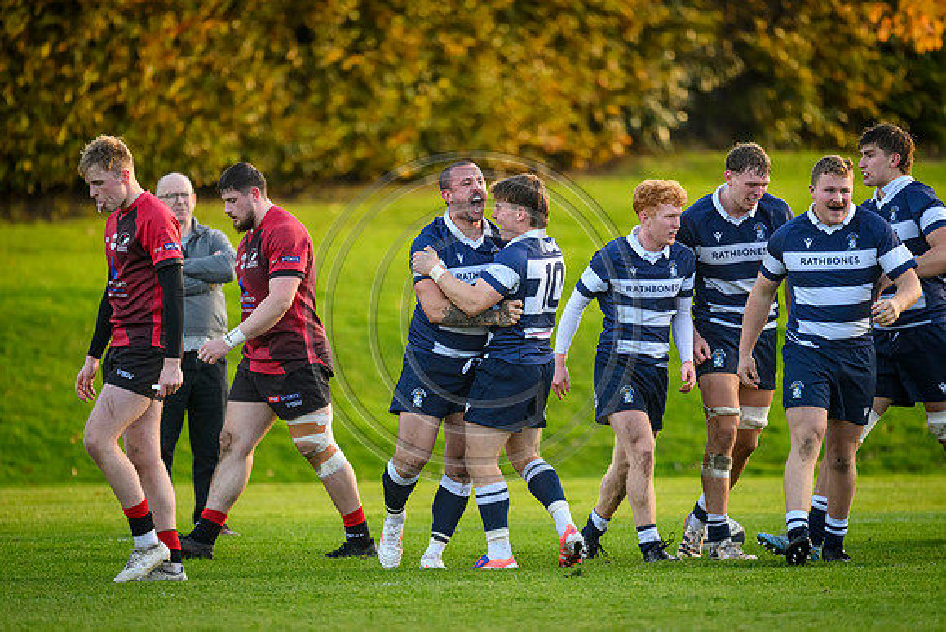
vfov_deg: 2.4
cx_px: 473
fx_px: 14798
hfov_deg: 3.7
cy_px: 316
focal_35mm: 563
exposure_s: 1/1600
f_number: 4
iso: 2500
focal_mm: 560
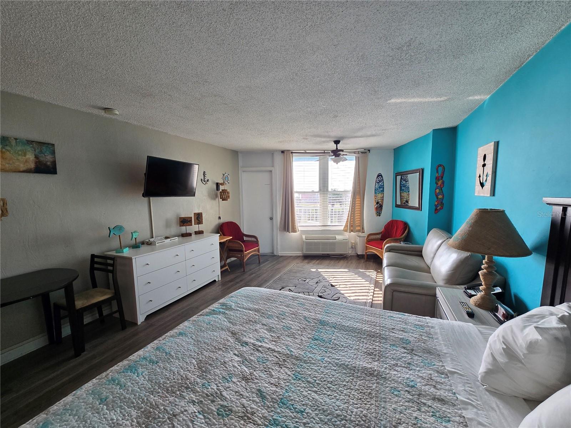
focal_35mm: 13
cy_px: 214
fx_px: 214
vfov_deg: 89.9
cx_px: 286
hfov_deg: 106.2
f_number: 2.2
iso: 80
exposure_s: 1/120
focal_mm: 2.2
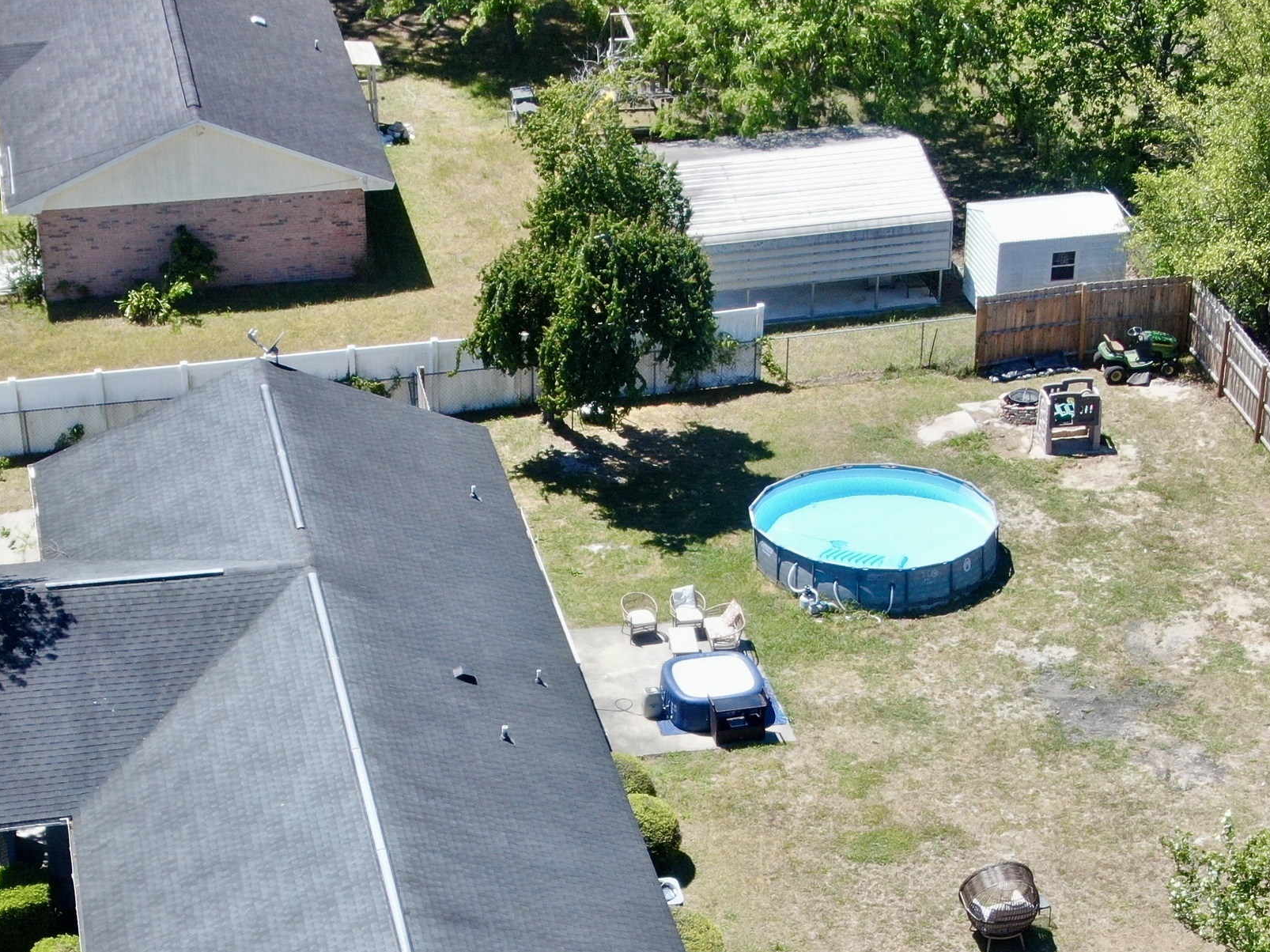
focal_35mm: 88
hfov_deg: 22.2
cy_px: 844
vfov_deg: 16.6
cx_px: 542
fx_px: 3228
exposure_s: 1/400
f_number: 3.7
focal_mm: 8.23
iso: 100
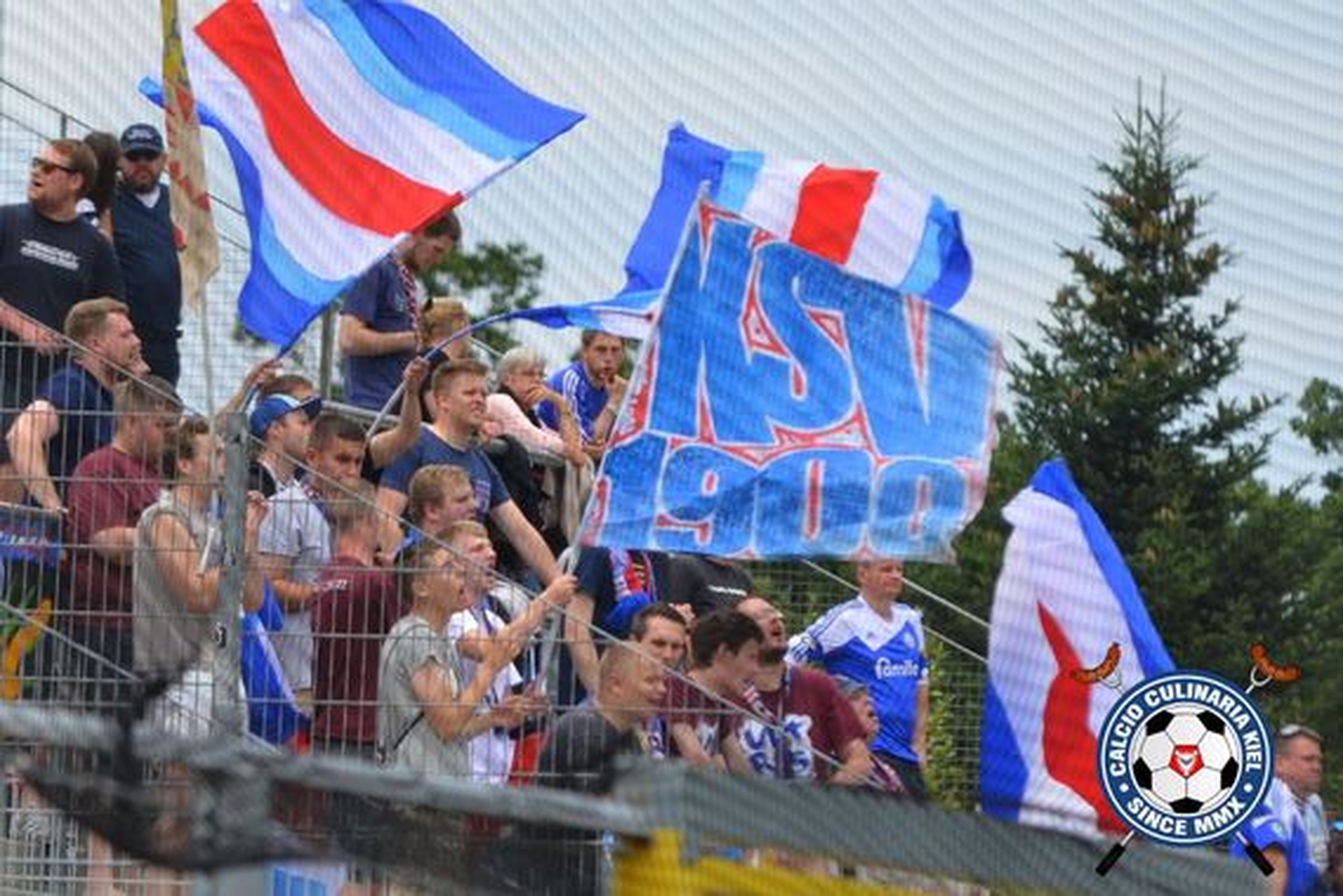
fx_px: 11191
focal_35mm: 300
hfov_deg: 6.9
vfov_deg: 4.6
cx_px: 672
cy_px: 448
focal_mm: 200
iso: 450
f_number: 4
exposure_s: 1/1000
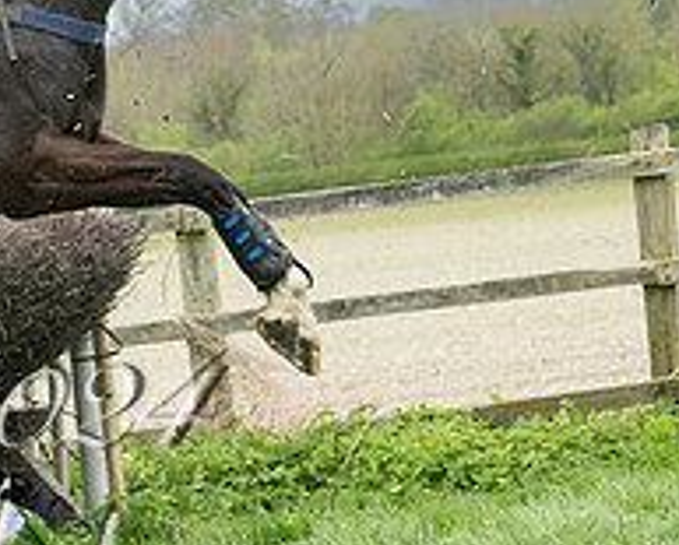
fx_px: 5535
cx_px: -304
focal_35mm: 275
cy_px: 266
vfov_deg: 5.6
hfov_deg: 6.9
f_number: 5
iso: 400
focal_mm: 70
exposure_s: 1/800
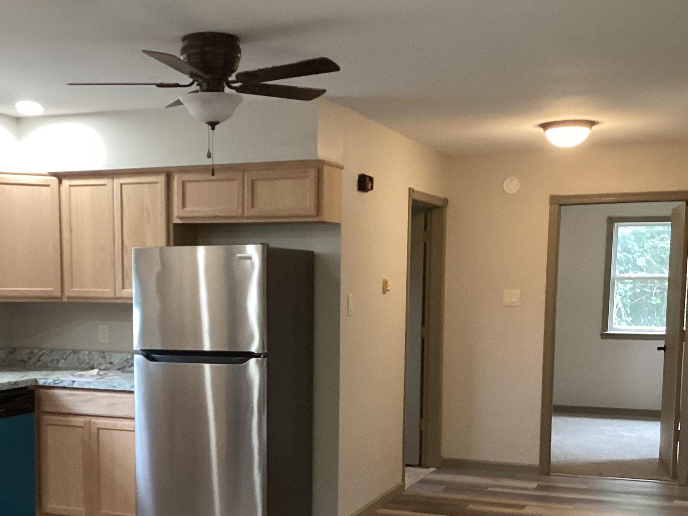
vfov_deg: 29.2
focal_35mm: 49
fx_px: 974
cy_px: 394
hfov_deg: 38.7
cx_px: 263
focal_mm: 3.3
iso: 250
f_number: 2.4
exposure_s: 1/60
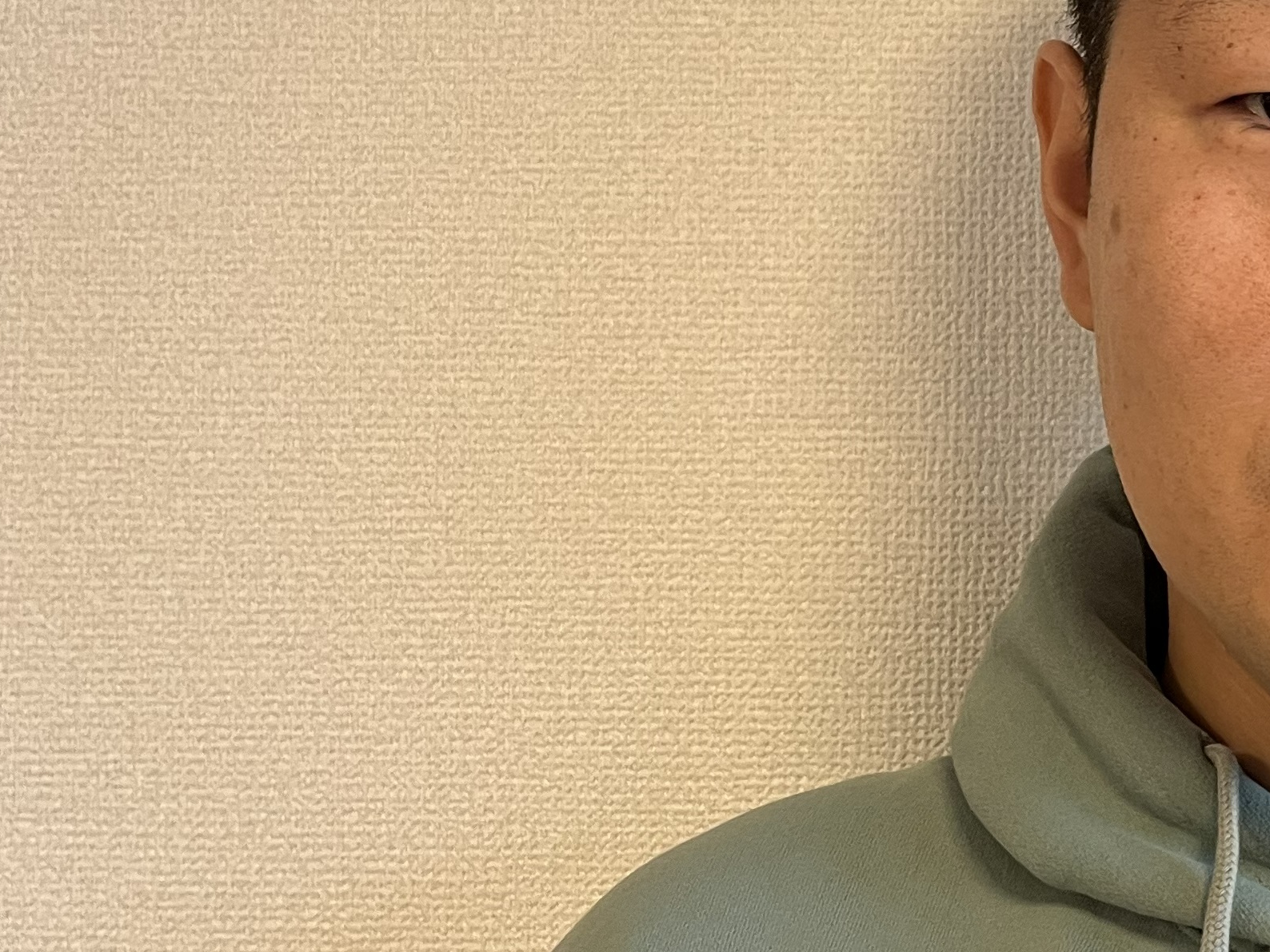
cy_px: 377
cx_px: 1456
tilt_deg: +2.7
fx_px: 2421
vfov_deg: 22.2
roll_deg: +0.4
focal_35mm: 66
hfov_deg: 26.6
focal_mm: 5.1
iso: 125
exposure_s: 1/75
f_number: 1.6
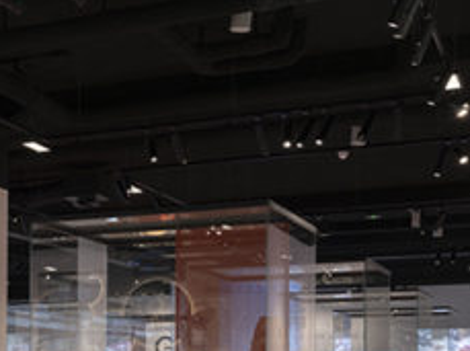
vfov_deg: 17.4
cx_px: -187
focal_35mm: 84
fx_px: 1139
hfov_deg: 20.7
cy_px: 287
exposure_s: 4
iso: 200
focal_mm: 30
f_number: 11
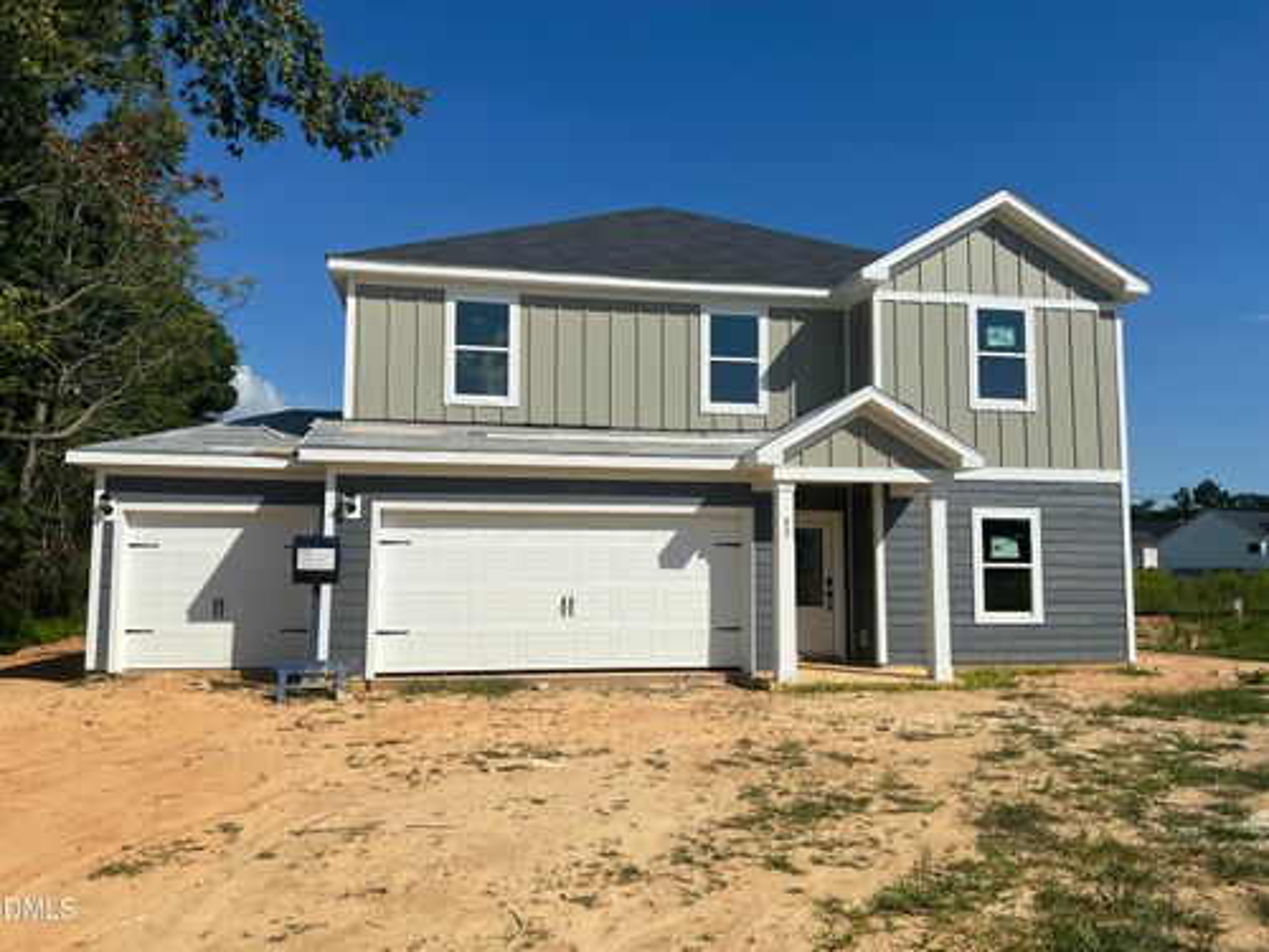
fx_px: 953
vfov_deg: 53.1
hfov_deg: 67.3
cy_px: 476
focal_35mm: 26
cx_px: 634
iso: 50
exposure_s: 1/8696
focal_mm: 5.7
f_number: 1.5
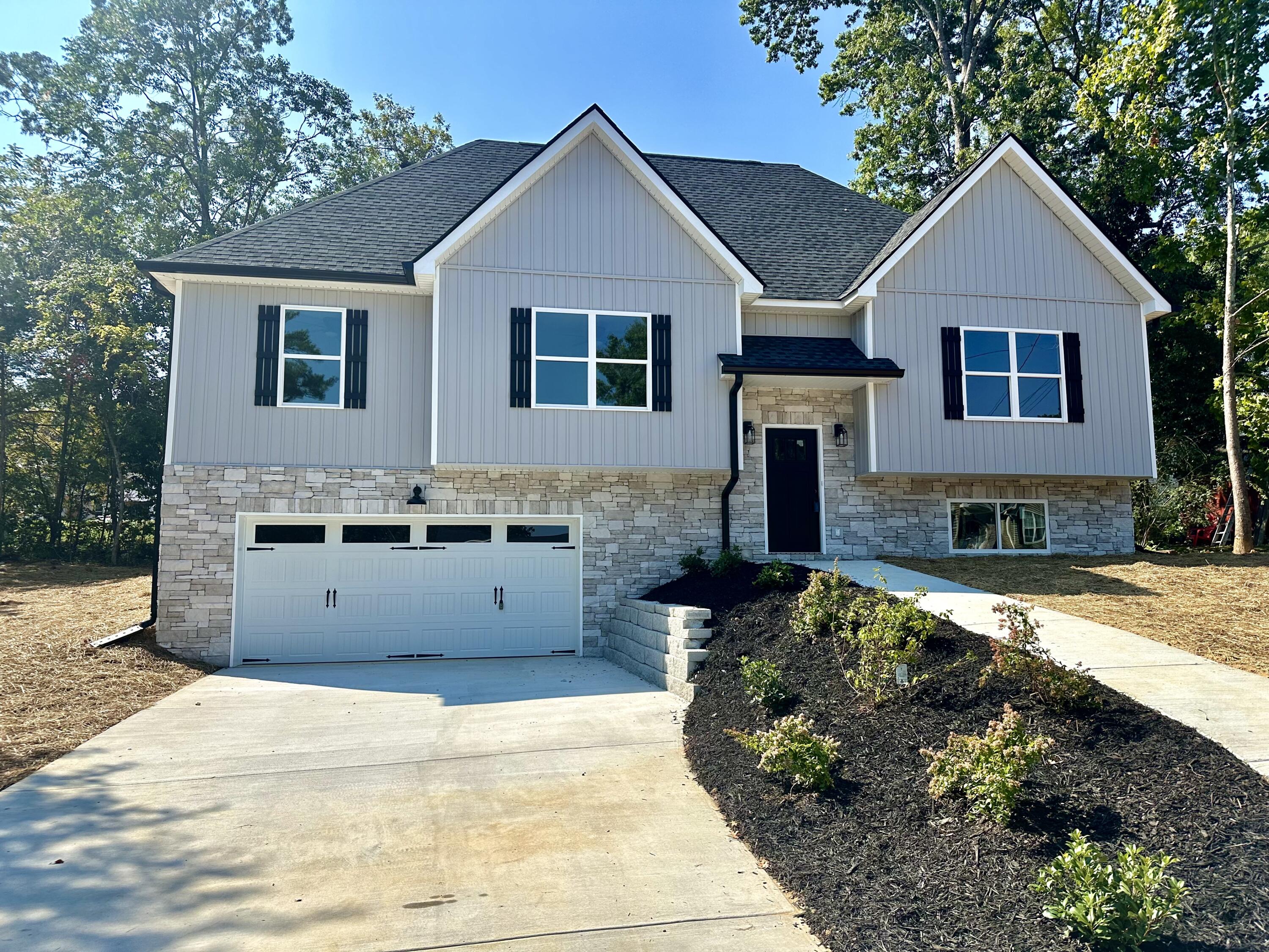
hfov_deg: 71.6
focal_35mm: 24
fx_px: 880
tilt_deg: +6.6
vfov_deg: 56.8
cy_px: 476
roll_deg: +0.1
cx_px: 634
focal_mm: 6.86
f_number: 1.78
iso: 80
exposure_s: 1/3861
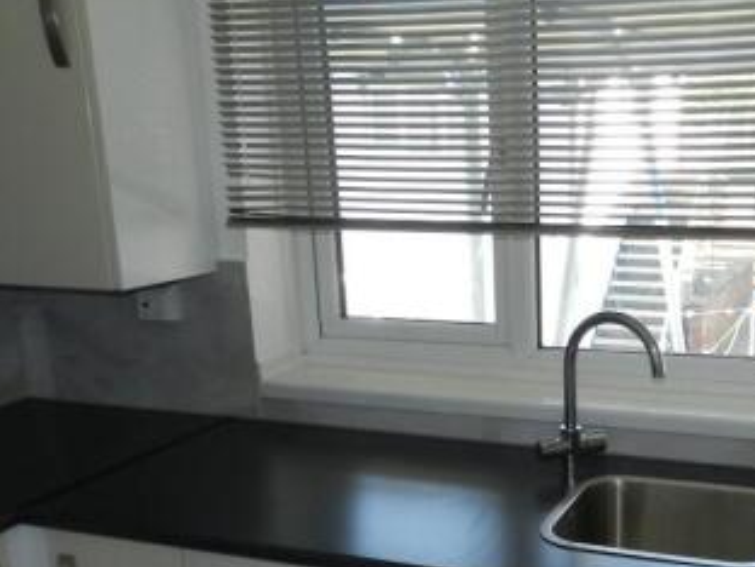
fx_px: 938
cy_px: 384
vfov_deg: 33.3
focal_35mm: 43
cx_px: 548
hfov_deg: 42.7
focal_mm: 4
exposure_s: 1/50
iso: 160
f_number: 3.4
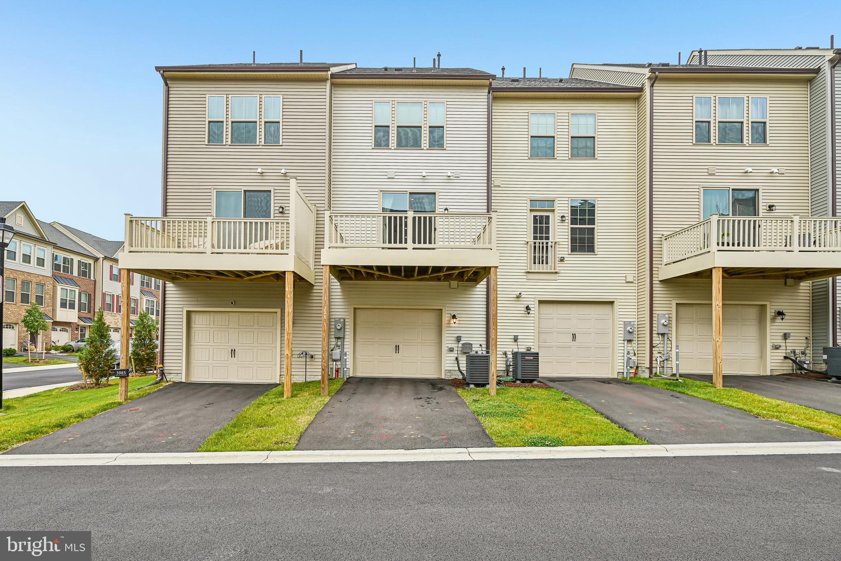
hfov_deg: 88.4
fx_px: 432
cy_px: 280
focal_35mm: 18
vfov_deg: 65.9
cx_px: 420
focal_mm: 18.5
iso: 100
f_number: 8
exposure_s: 1/100
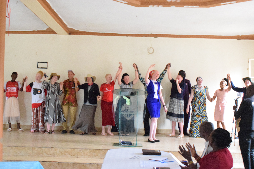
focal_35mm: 48
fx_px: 339
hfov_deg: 41.1
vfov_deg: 28.1
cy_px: 84
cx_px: 127
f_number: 8
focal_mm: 32
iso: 12800
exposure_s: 1/160
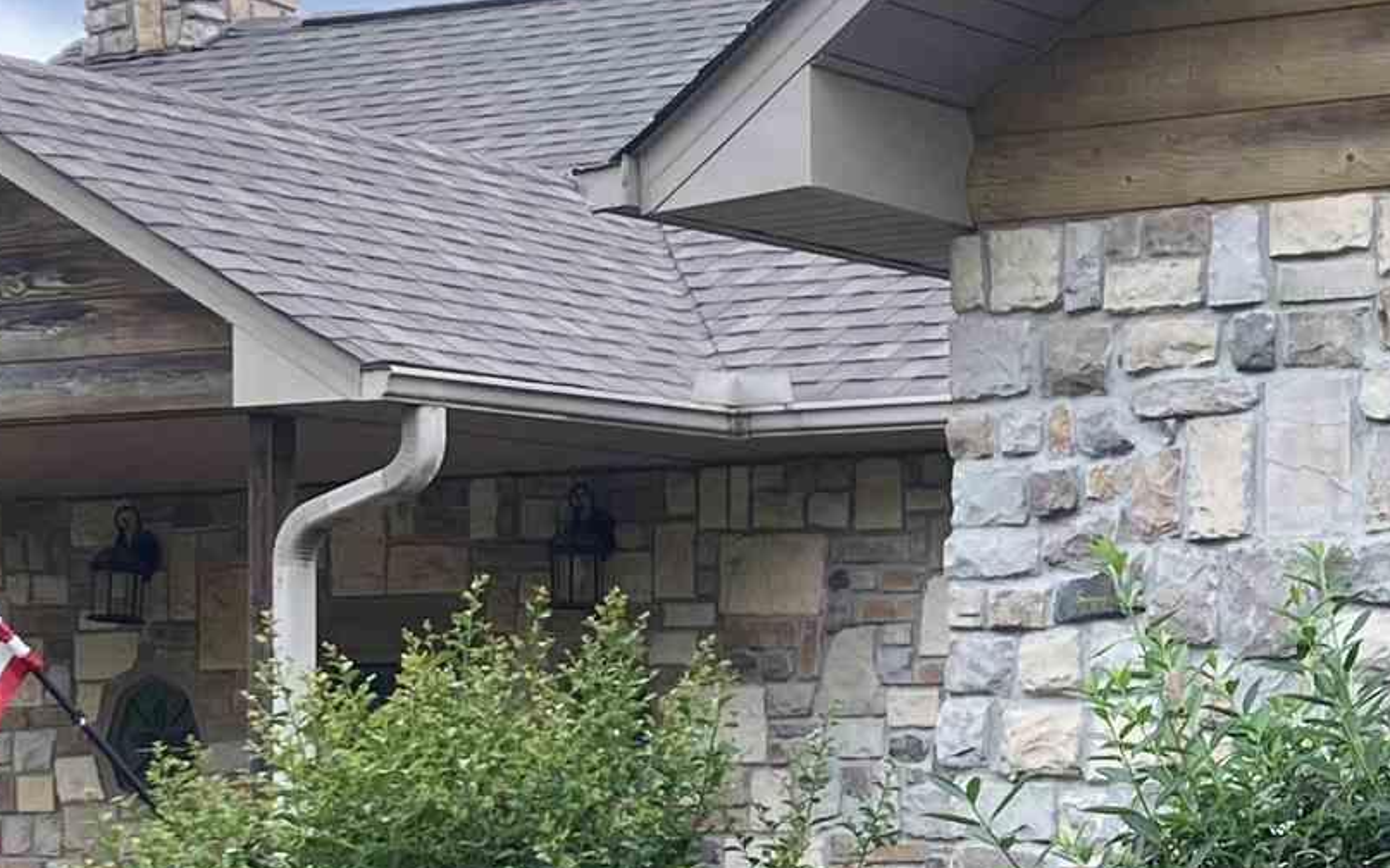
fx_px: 4280
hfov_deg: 17.8
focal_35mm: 113
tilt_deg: +0.4
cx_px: 1517
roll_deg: -1.2
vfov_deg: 11.5
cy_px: 865
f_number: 1.8
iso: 32
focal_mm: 3.99
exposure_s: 1/371
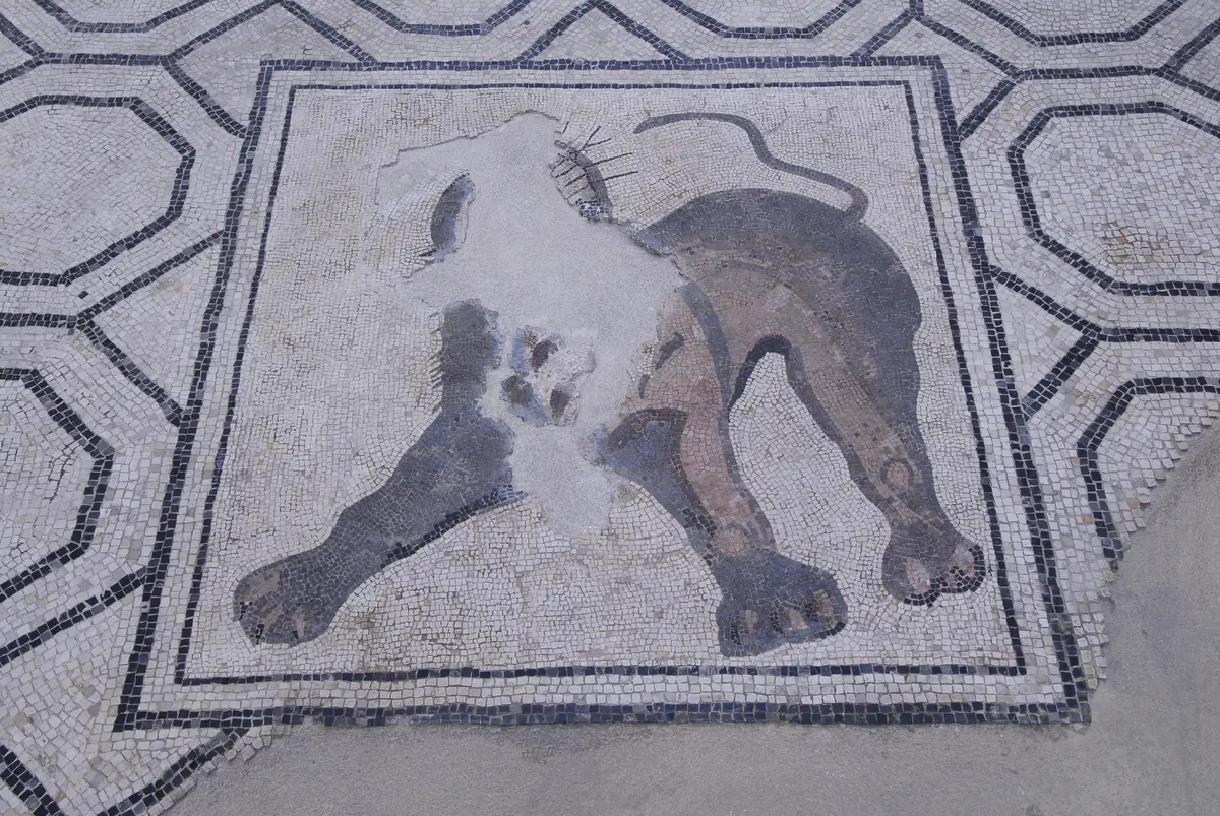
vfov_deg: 37.0
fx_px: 1221
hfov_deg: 53.1
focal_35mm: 36
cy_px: 408
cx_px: 610
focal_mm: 24
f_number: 11
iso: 200
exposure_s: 1/2.5
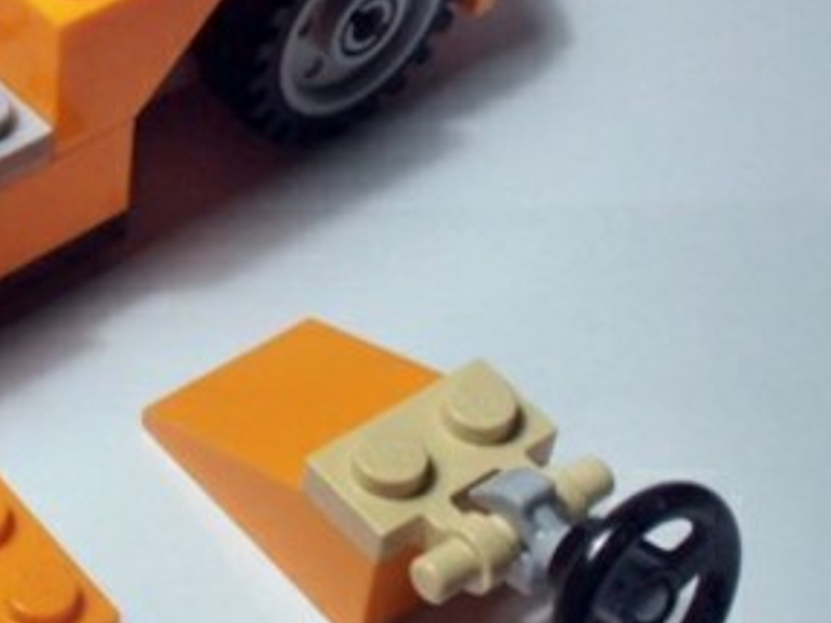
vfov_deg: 12.7
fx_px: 2784
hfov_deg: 16.5
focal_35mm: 116
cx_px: -67
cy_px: 222
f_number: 3.9
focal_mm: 6.61
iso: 80
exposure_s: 1/50
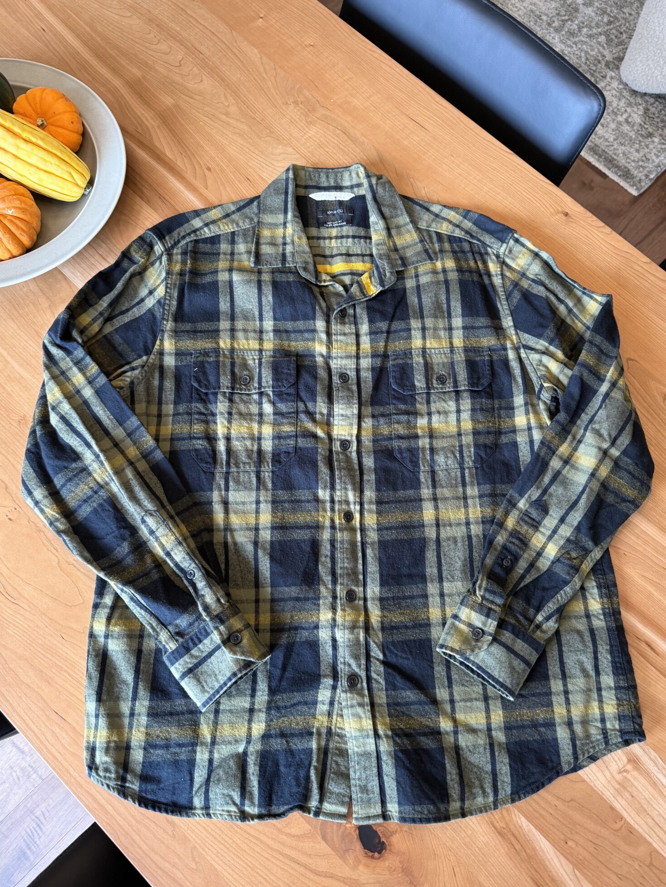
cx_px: 340
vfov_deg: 69.4
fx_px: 641
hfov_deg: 54.9
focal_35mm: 25
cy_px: 446
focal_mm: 6.76
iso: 250
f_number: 1.78
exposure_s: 1/60
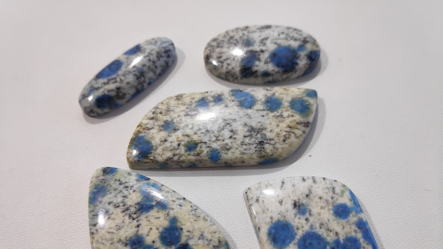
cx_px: 220
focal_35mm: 22
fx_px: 258
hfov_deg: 81.2
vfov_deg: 50.5
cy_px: 167
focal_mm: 3.94
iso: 568
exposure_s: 1/50
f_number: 1.9
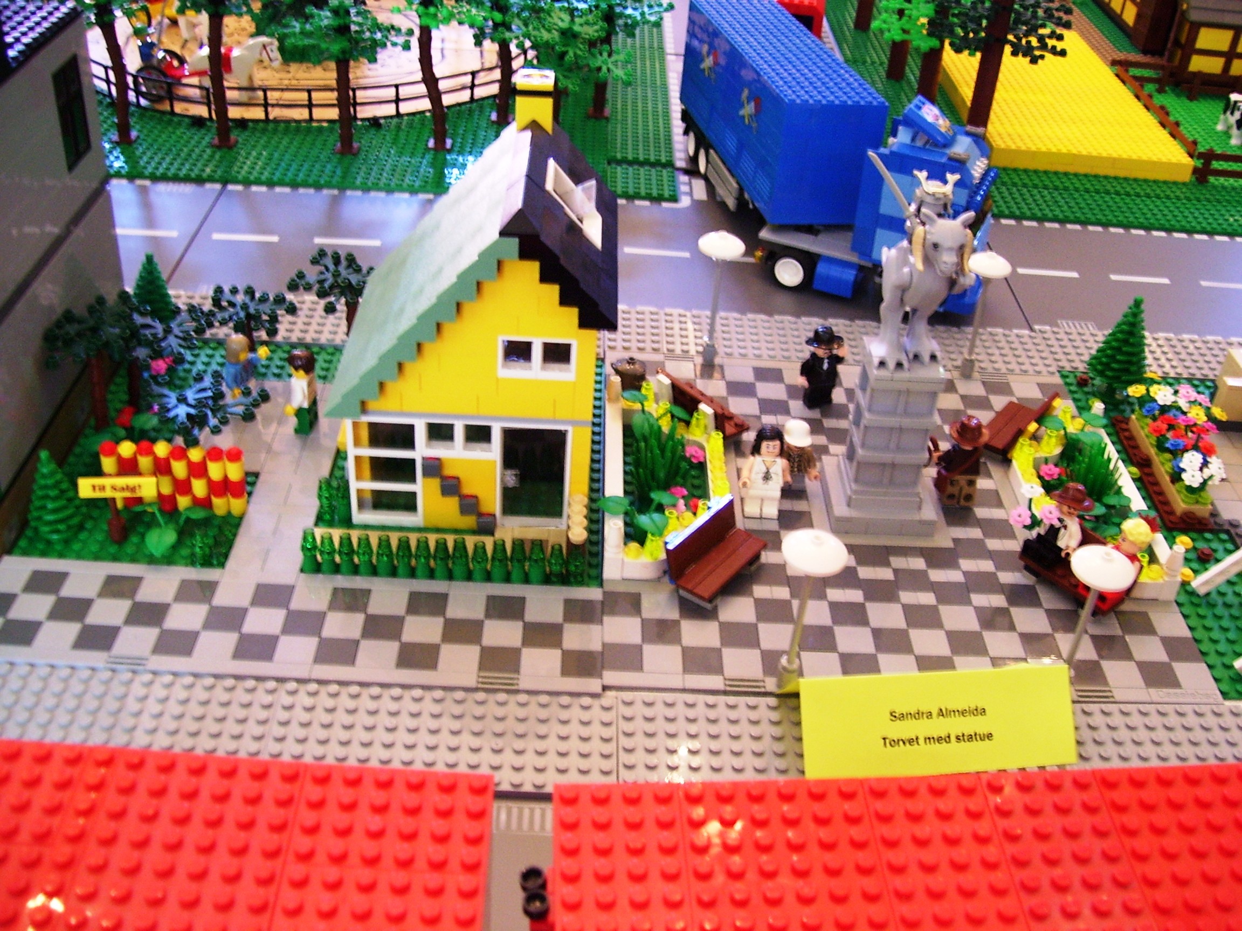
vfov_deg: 39.7
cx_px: 621
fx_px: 1292
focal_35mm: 36
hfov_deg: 51.4
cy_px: 466
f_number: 2.7
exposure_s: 1/10
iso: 160
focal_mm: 6
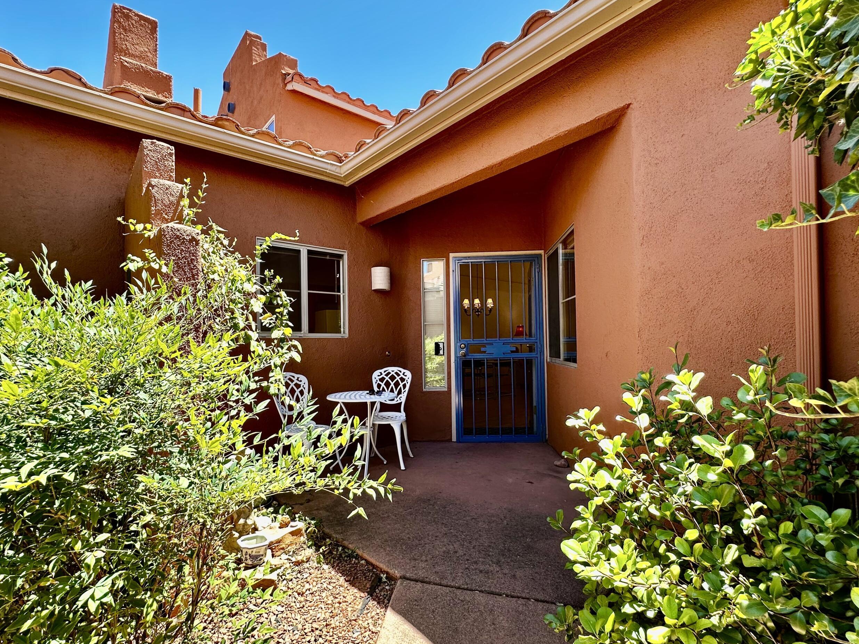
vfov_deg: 74.7
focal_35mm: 17
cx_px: 438
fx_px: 422
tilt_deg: +1.1
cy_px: 341
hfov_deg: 91.0
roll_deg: +0.0
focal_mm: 2.22
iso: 40
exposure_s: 1/151
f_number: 2.2
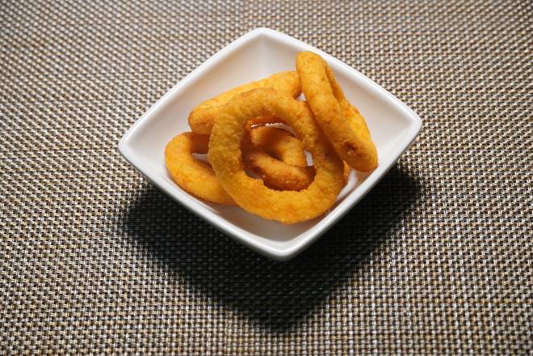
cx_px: 266
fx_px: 1088
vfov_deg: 18.5
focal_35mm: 74
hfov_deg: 27.5
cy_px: 178
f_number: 5
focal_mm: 49
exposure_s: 1/80
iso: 250
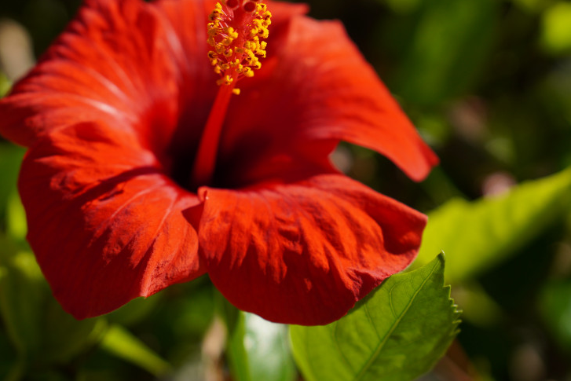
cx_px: 247
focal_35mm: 92
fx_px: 1459
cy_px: 141
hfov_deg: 22.1
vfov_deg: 14.9
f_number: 2.8
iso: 100
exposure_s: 1/2000
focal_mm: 42
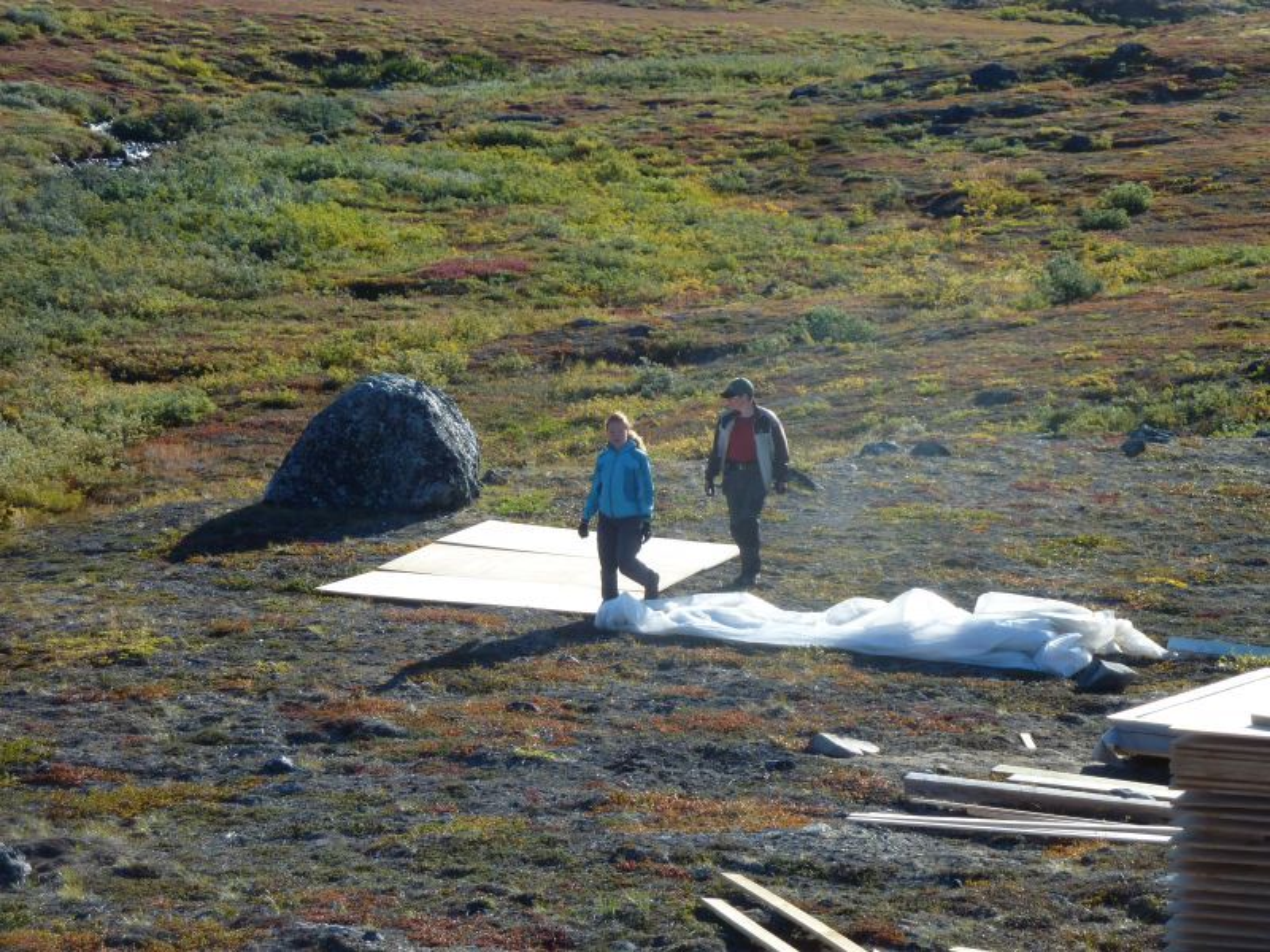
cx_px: 635
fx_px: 3816
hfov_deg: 18.9
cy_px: 476
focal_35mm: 104
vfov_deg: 14.2
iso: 80
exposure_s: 1/320
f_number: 4.3
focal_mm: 17
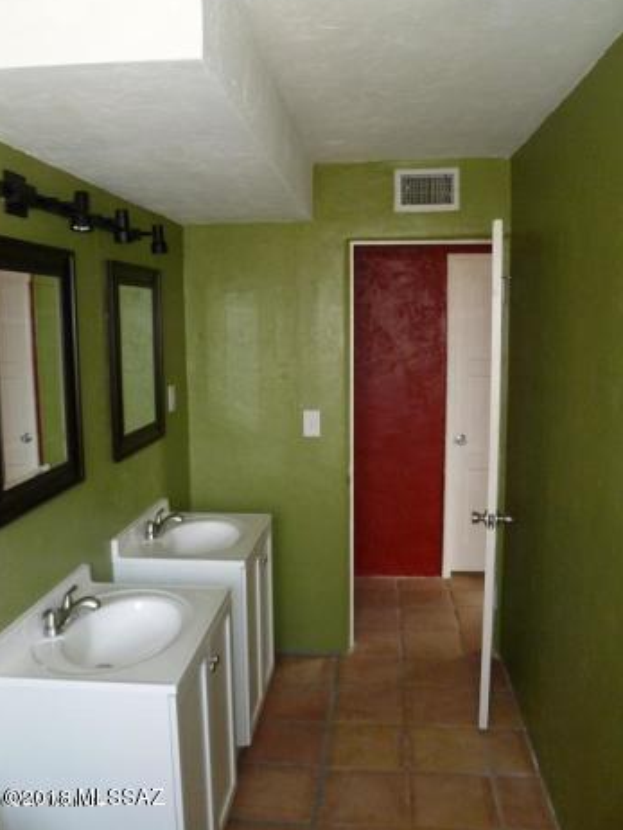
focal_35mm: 29
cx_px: 317
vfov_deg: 61.6
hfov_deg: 48.3
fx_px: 695
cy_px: 403
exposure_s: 1/30
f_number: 3.3
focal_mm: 5
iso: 320
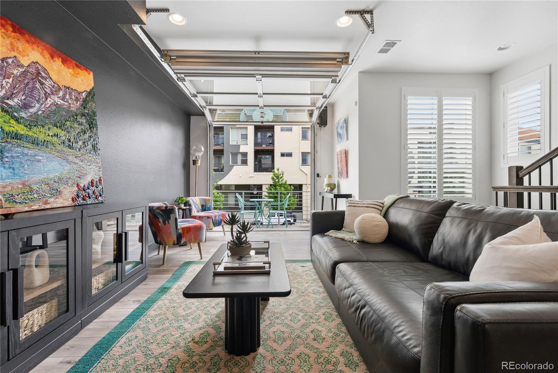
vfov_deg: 77.4
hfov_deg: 100.4
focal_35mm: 15
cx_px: 279
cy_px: 186
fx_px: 233
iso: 640
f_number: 9
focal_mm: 15
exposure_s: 1/160
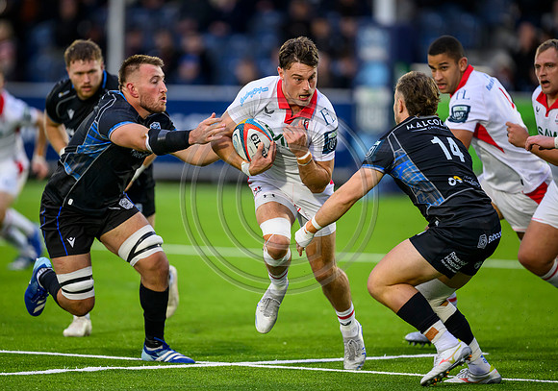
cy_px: 178
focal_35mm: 453
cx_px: 288
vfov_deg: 3.1
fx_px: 7129
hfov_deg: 4.5
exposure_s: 1/2000
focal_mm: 400
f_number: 3.2
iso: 2000
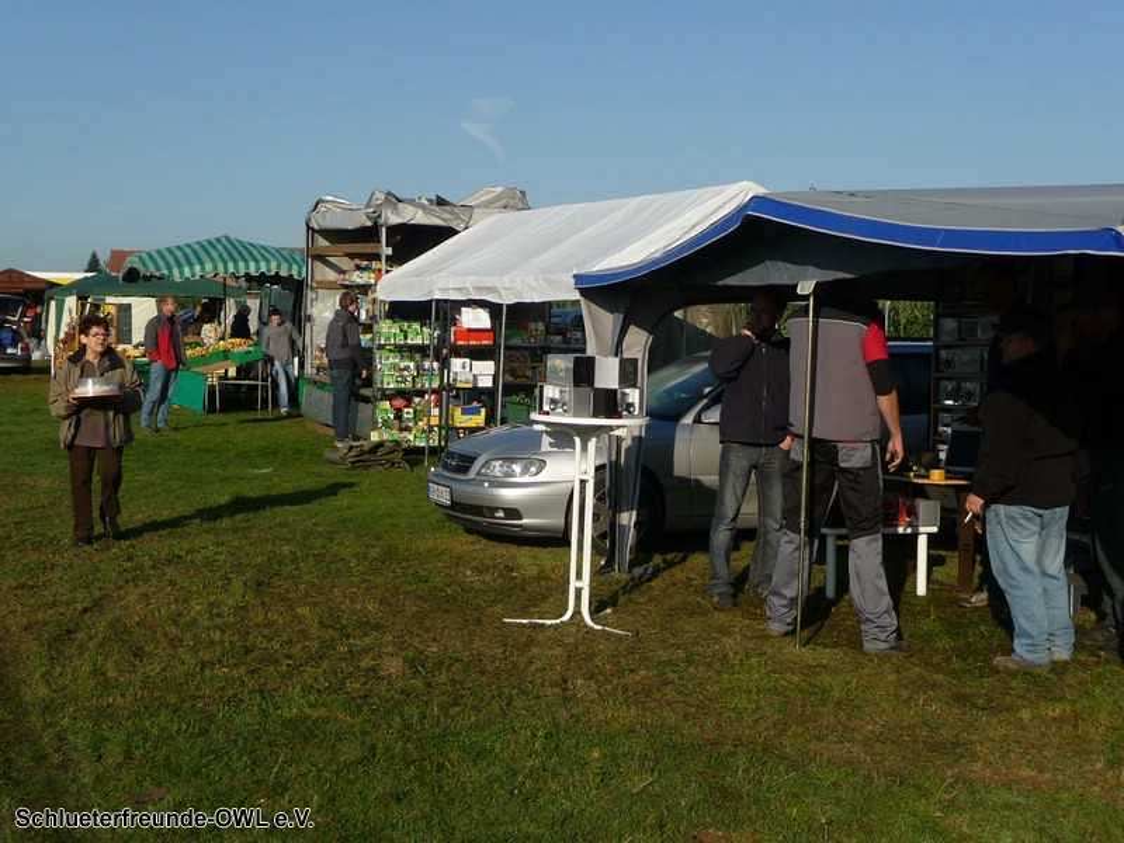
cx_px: 562
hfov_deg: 38.2
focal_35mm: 50
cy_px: 422
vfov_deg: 29.1
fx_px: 1624
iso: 100
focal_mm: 8.5
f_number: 4.2
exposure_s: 1/1000
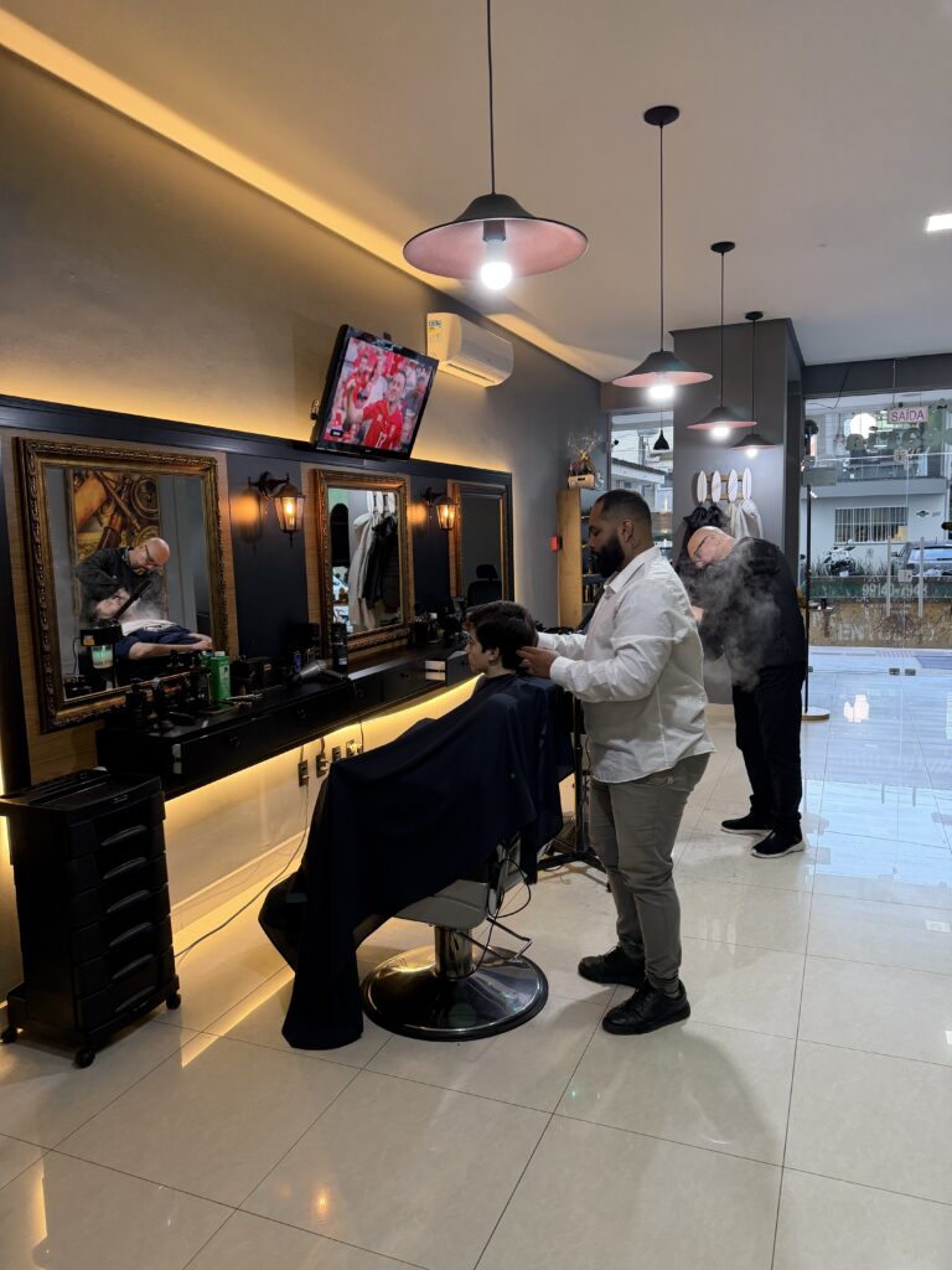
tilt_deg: -7.7
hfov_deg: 56.8
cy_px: 635
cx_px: 476
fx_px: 880
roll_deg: +1.1
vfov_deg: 71.6
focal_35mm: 24
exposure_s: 1/60
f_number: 1.78
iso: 160
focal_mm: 6.76
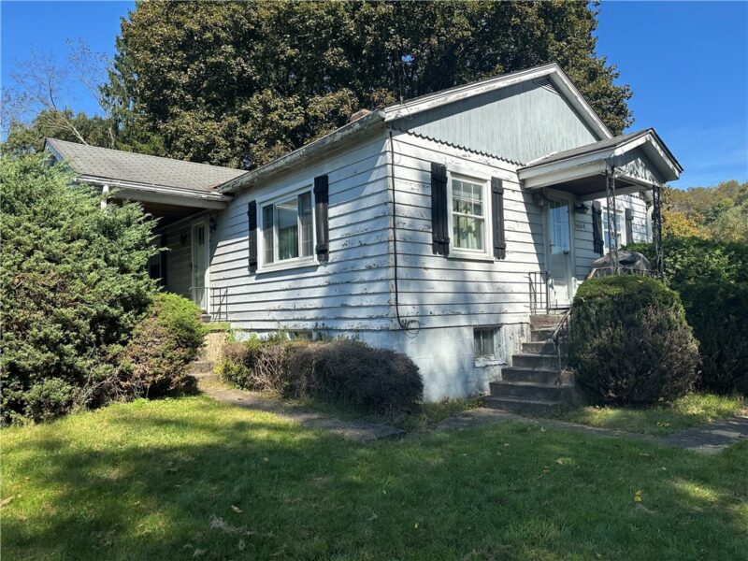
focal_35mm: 24
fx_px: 519
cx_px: 374
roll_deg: +0.1
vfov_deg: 56.8
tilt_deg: +3.8
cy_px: 280
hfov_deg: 71.6
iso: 80
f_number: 1.78
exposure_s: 1/3058
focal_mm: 6.86
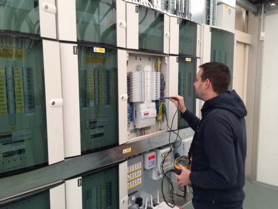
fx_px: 233
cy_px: 104
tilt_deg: -7.9
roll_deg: +0.5
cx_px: 139
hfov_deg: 61.7
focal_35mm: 29
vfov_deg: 48.2
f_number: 2.2
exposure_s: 1/33
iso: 80
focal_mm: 4.15
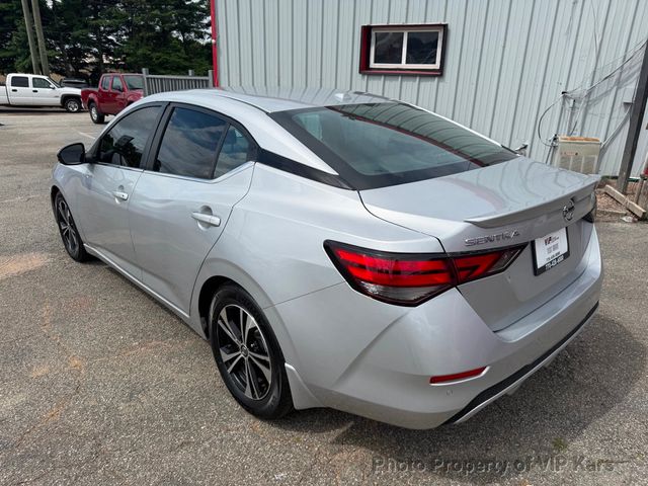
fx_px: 449
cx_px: 324
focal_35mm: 24
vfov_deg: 56.8
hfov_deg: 71.6
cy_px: 243
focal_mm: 6.76
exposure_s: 1/5714
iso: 80
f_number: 1.78
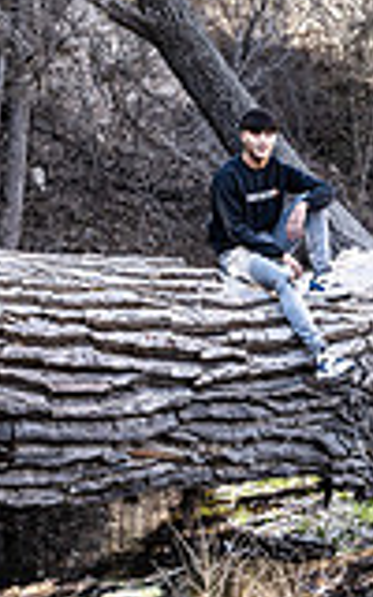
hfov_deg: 15.5
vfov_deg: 24.8
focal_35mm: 83
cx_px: 347
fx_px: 1350
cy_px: 183
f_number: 3.2
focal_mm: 29
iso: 125
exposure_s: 1/125
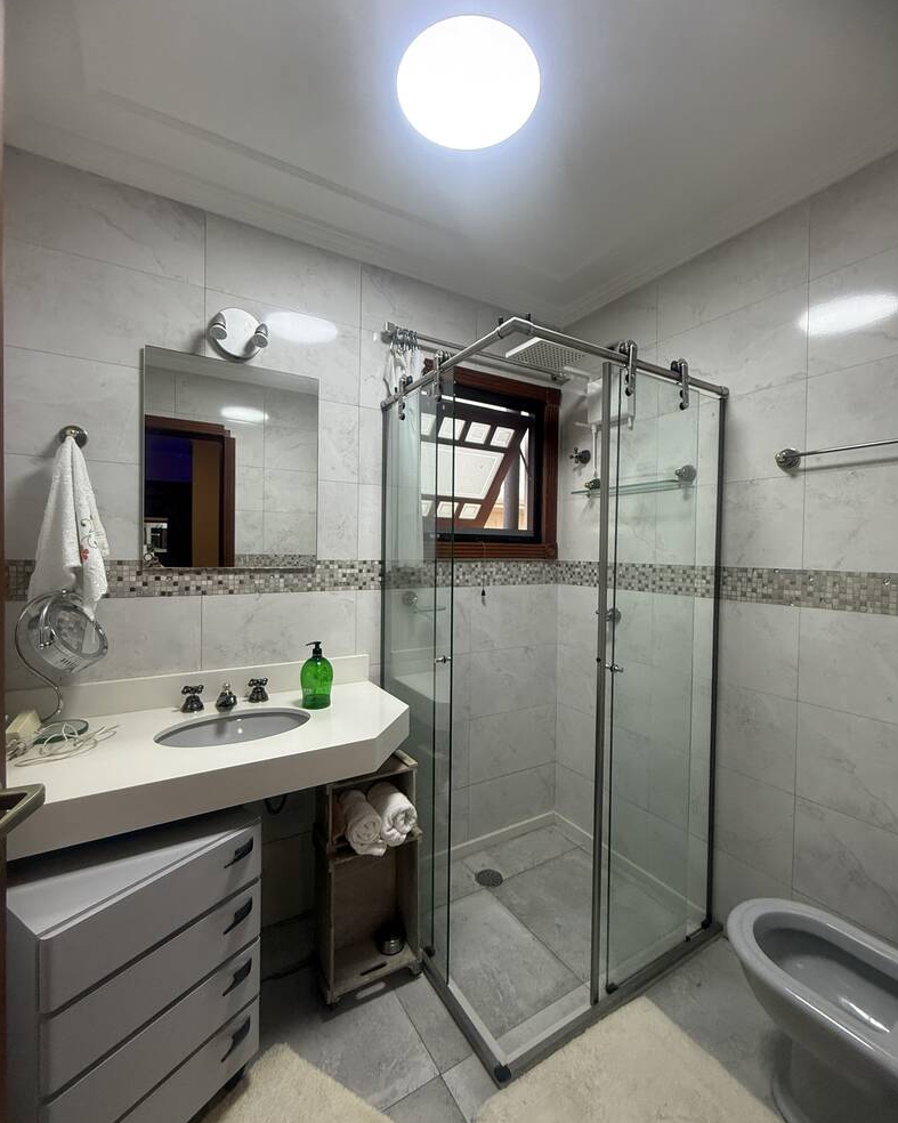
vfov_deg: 96.8
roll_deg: -0.8
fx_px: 498
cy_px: 563
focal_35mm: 15
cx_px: 451
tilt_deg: +0.3
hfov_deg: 84.0
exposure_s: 1/120
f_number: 2.2
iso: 250
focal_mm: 2.22
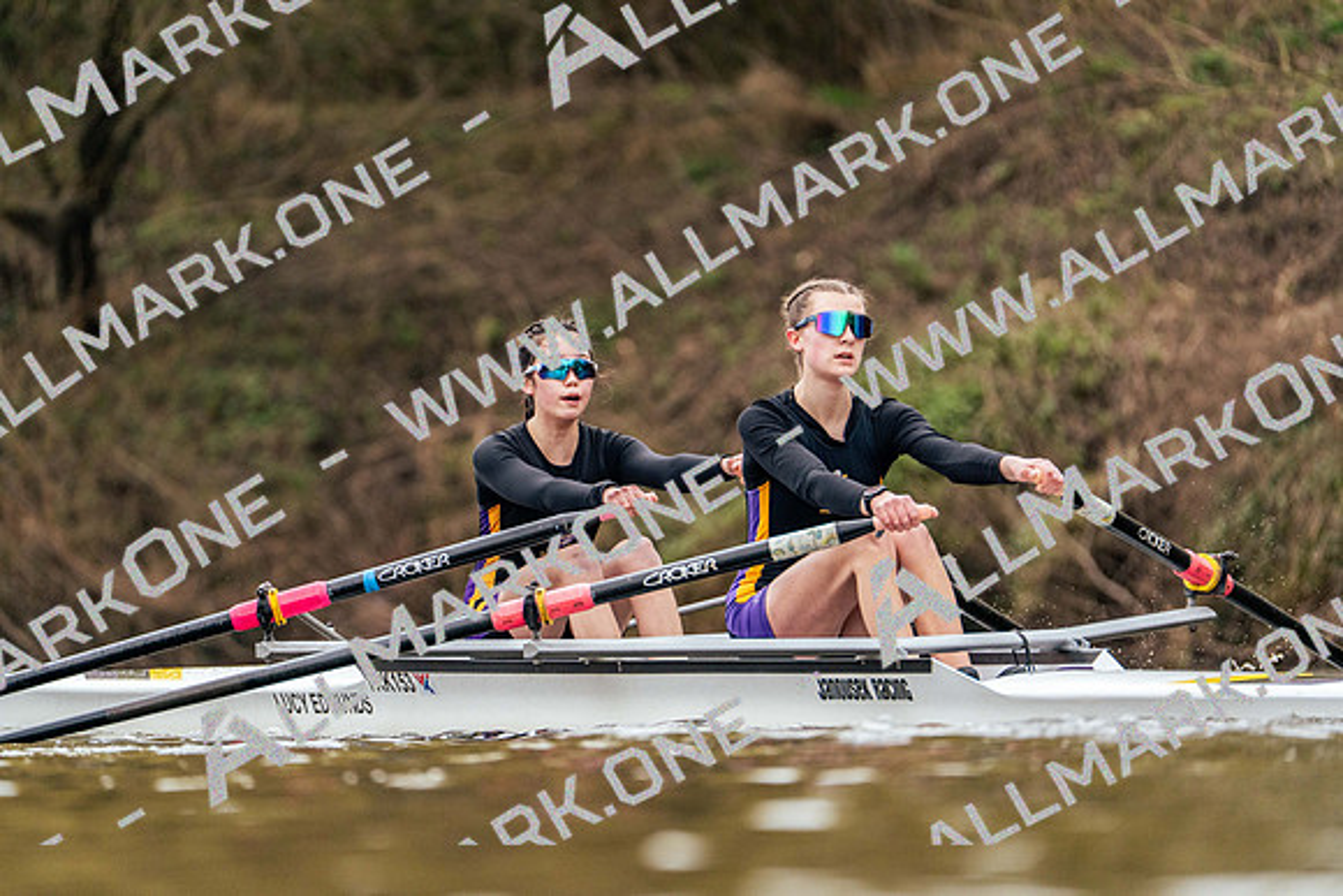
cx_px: 672
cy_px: 448
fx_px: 22388
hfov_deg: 3.4
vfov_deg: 2.3
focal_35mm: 600
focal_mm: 600
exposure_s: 1/2000
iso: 2500
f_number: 6.3
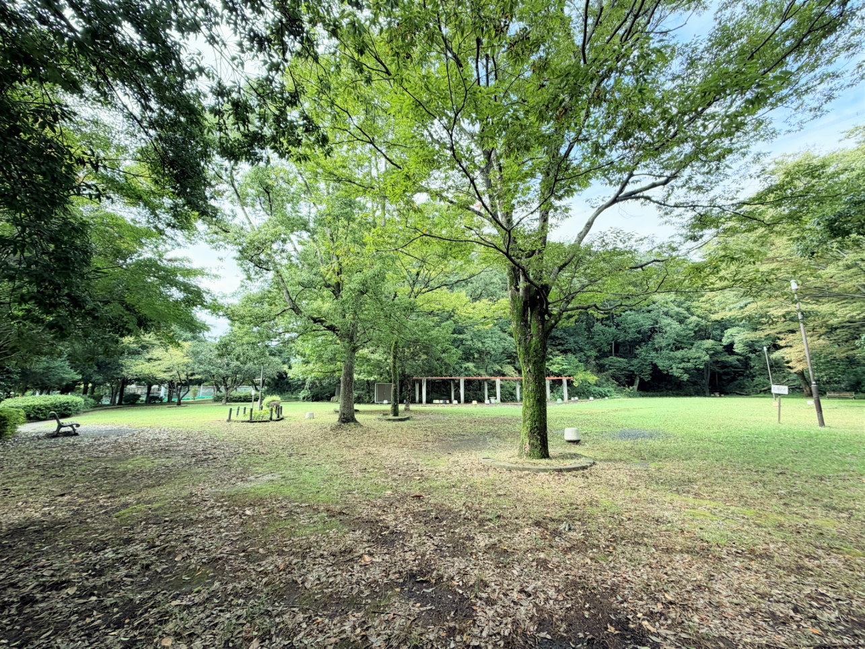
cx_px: 432
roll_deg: +0.8
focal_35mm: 14
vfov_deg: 85.7
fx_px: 350
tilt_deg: +12.0
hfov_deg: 102.1
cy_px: 324
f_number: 2.2
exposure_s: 1/226
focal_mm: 2.22
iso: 64
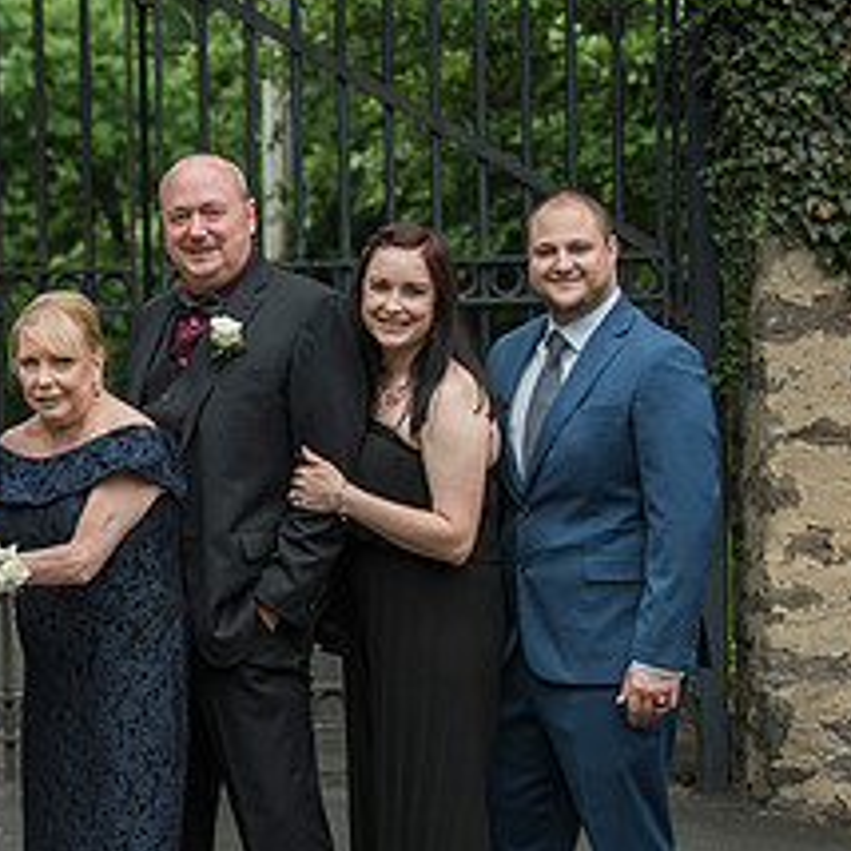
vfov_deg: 9.4
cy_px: 514
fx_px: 5201
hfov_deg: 9.3
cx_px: -6
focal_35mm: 187
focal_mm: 78
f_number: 4
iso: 500
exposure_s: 1/640
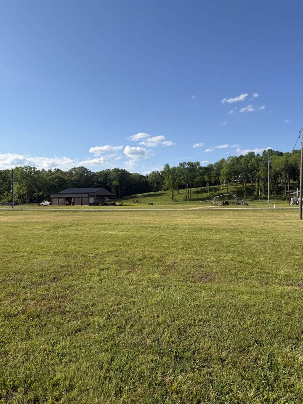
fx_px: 280
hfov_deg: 56.8
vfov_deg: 71.6
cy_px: 202
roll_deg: -0.4
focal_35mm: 24
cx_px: 152
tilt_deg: -1.6
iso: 80
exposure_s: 1/4673
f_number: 1.78
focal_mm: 6.76
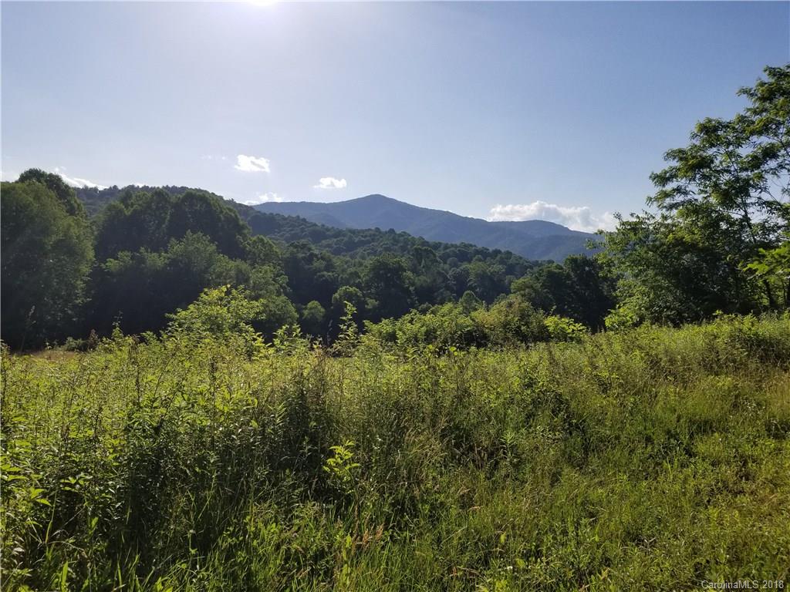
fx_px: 593
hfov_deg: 67.3
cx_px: 395
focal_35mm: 26
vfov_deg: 53.1
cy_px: 296
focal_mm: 4.25
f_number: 1.7
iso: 50
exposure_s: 1/5824
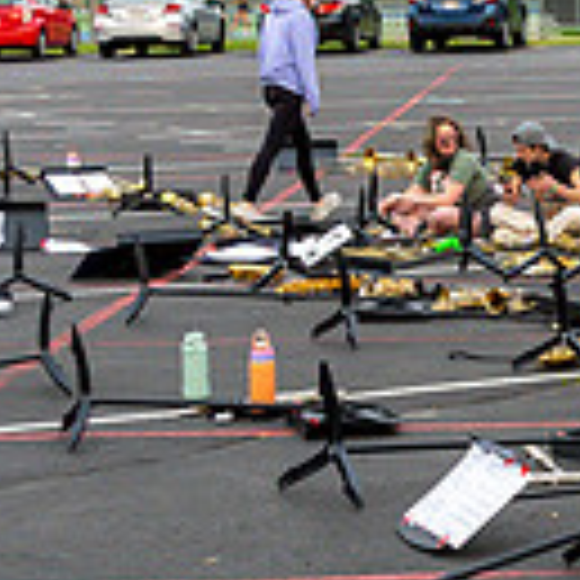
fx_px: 2843
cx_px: 963
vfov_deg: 11.6
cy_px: 230
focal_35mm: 150
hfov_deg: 11.0
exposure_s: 1/500
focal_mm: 38
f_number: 8
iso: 1250
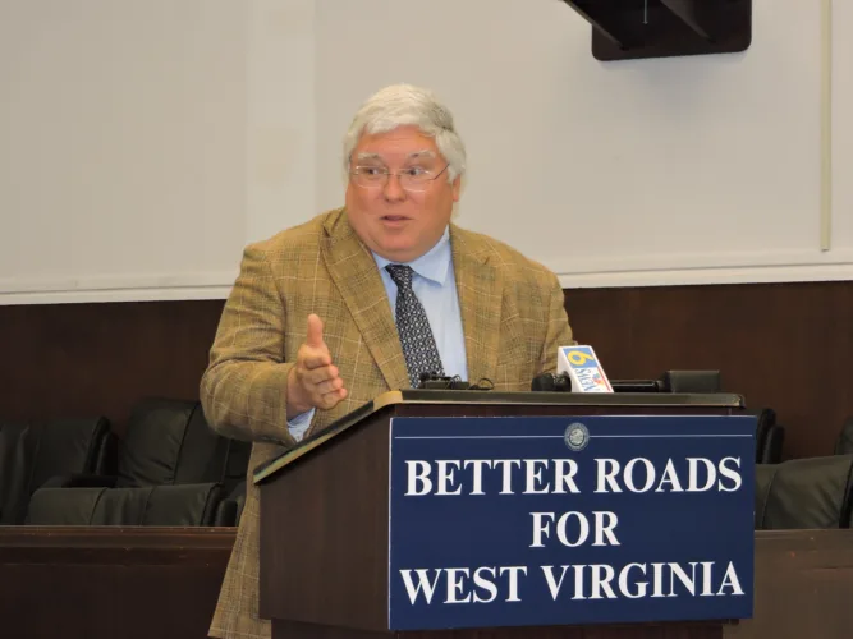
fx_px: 3572
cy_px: 320
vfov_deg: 10.2
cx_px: 426
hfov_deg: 13.6
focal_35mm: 145
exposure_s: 1/60
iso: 450
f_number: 4.4
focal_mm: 25.9
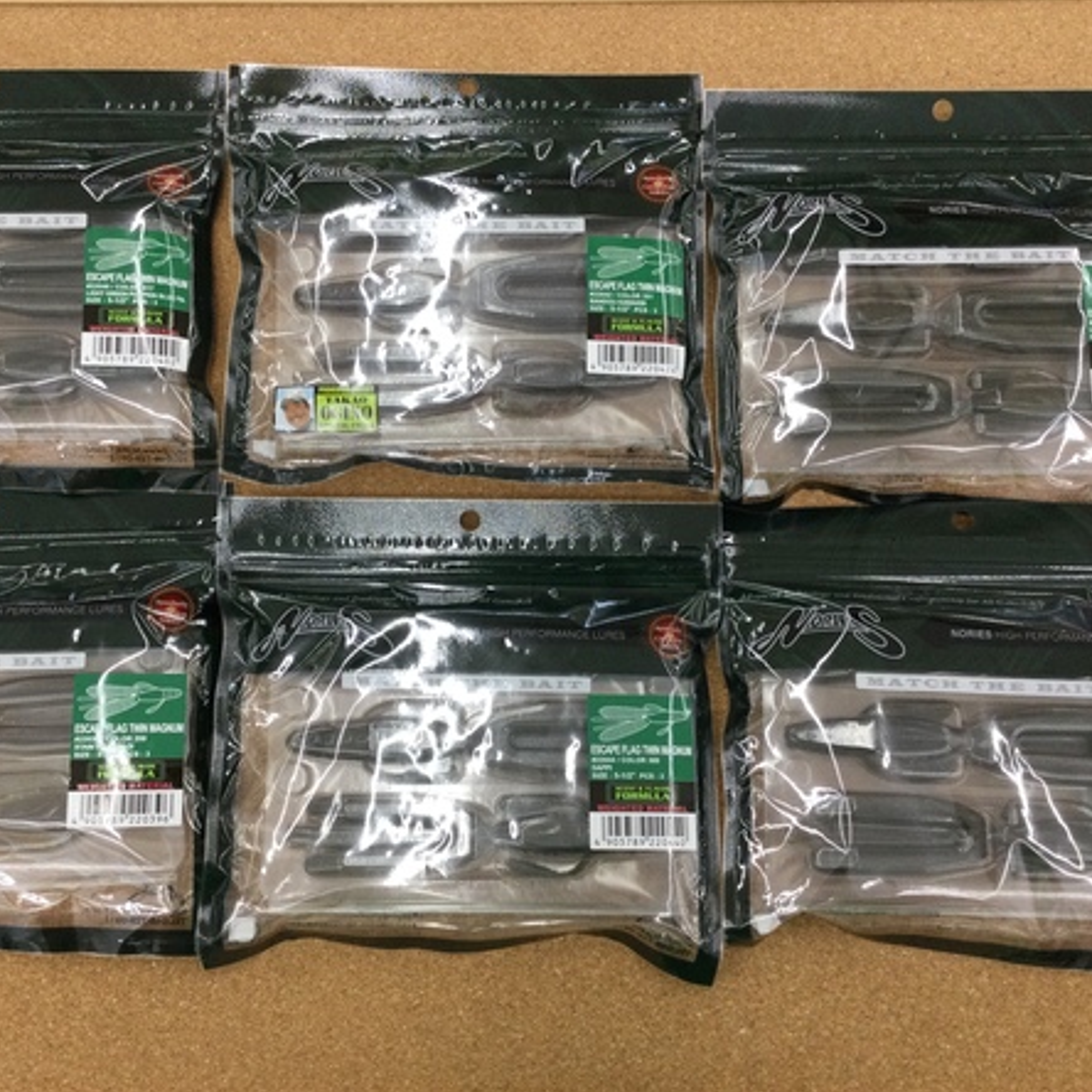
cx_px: 492
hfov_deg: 44.9
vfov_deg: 44.9
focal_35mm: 37
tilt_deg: -81.2
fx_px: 1321
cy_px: 544
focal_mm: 3.3
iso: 32
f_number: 2.4
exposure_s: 1/30
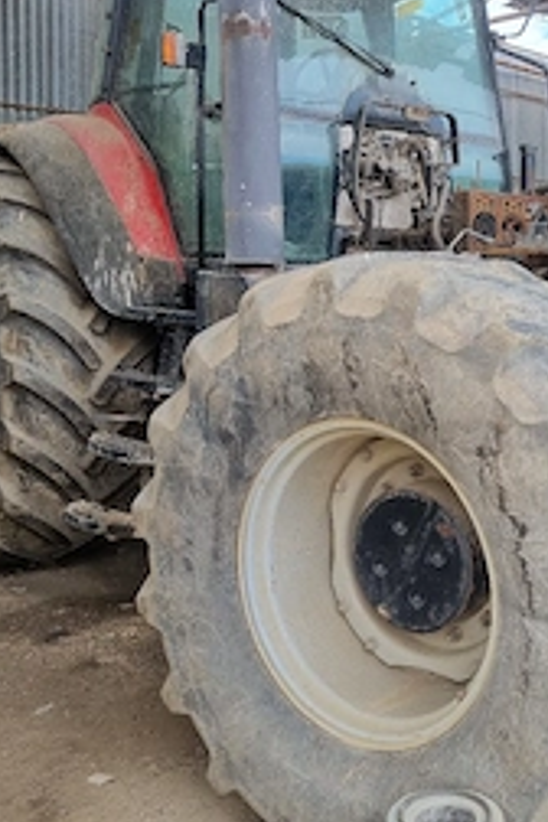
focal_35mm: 43
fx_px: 982
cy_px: 359
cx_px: 437
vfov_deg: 45.3
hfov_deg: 30.4
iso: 50
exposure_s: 1/233
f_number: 1.8
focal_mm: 5.4
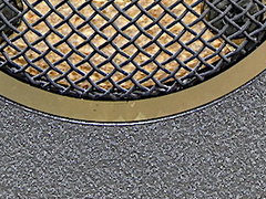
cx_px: 105
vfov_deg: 2.3
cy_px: -127
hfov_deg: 3.1
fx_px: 4910
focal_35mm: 639
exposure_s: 1/2
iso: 200
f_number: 5.5
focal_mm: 28.7
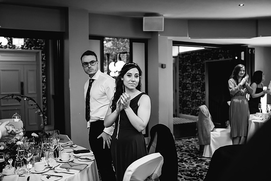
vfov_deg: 36.5
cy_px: 90
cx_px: 136
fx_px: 274
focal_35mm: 36
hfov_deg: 52.6
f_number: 2
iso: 4000
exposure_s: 1/500
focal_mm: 35
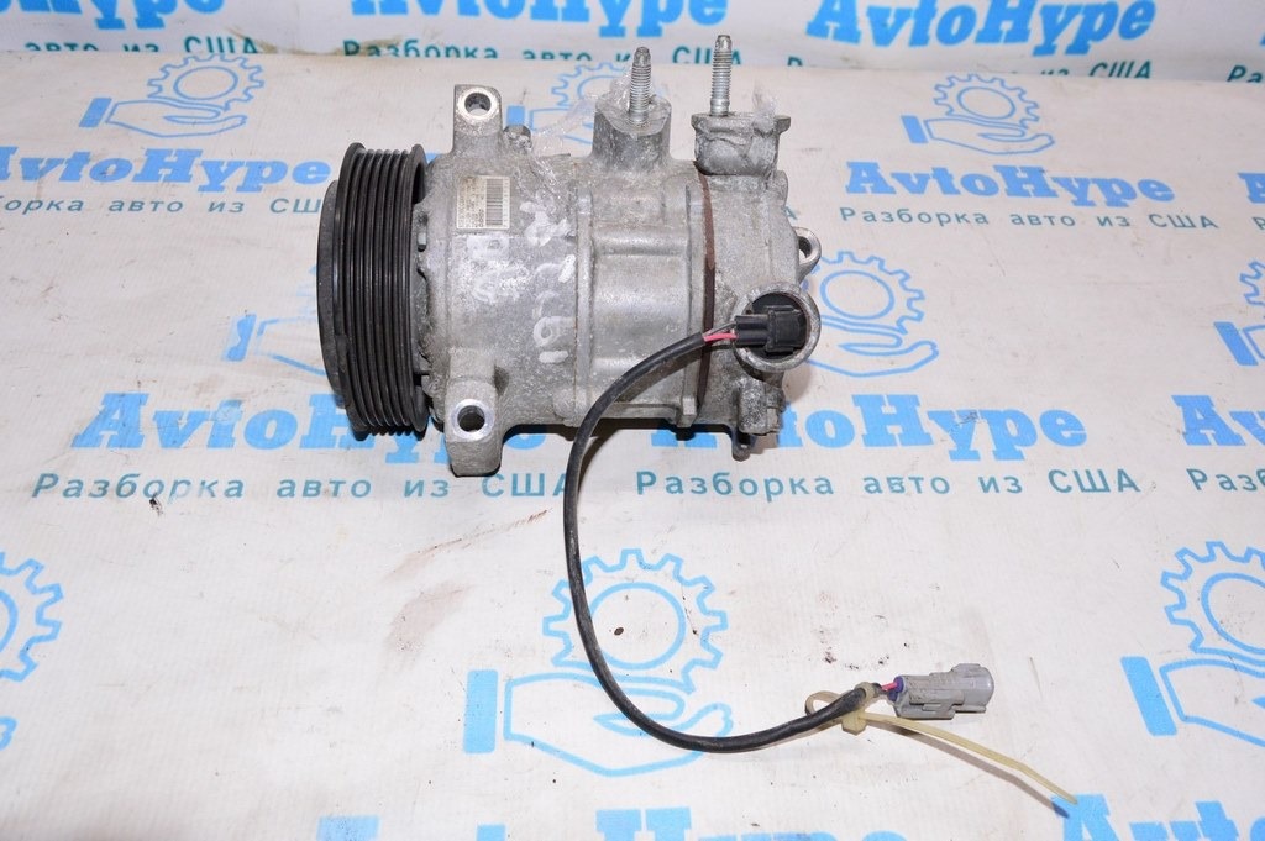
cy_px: 420
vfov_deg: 43.5
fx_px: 1053
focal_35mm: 30
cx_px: 632
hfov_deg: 62.0
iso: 1600
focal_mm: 20
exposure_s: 1/125
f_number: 8
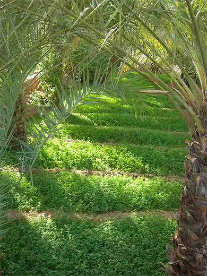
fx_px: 303
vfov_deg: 49.0
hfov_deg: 37.7
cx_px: 104
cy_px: 138
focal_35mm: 38
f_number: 2.8
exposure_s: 1/66
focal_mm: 7.8
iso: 50
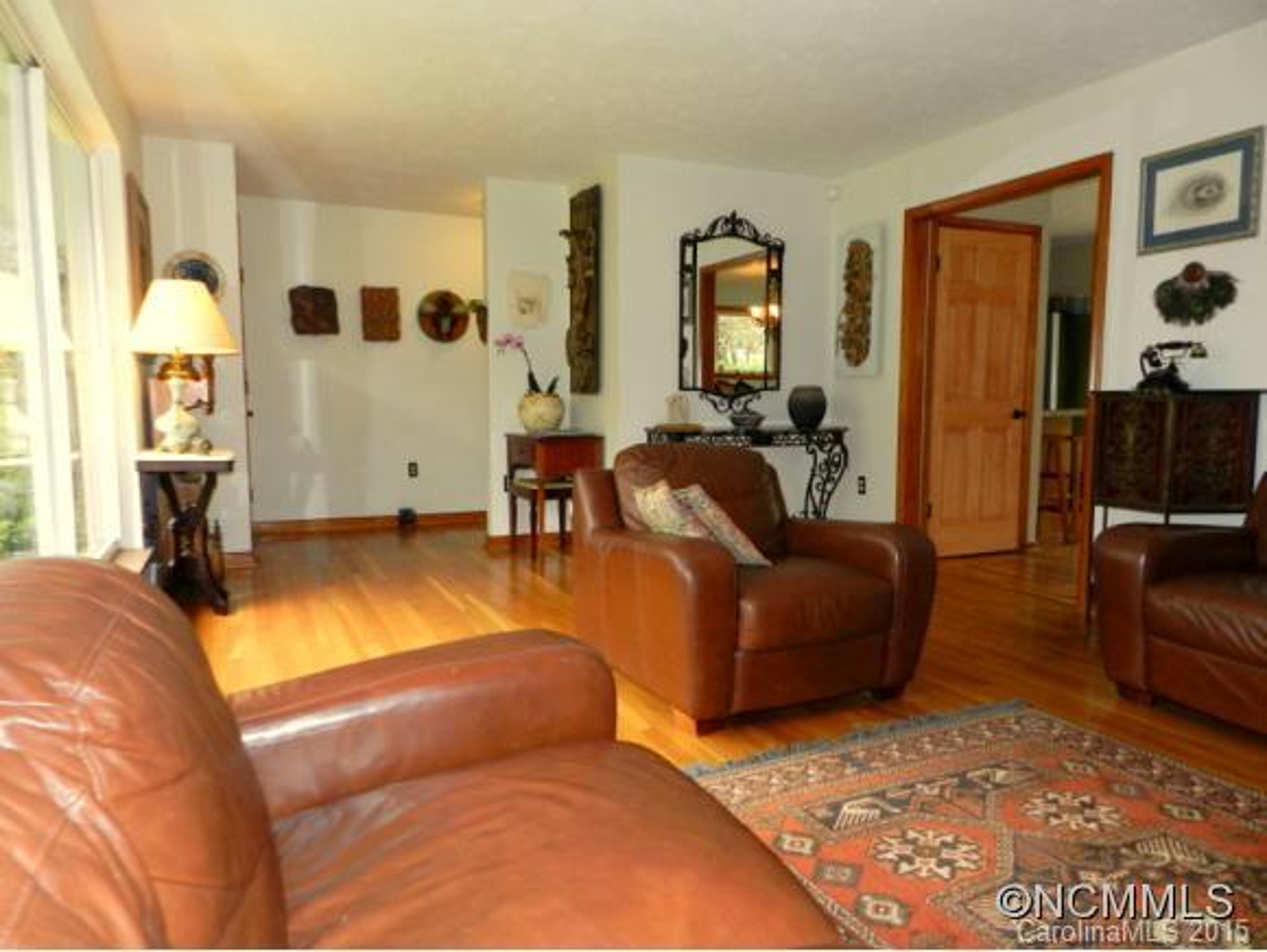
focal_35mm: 23
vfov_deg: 59.0
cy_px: 476
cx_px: 634
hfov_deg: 73.9
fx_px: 843
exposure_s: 1/60
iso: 200
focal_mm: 4
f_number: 3.4
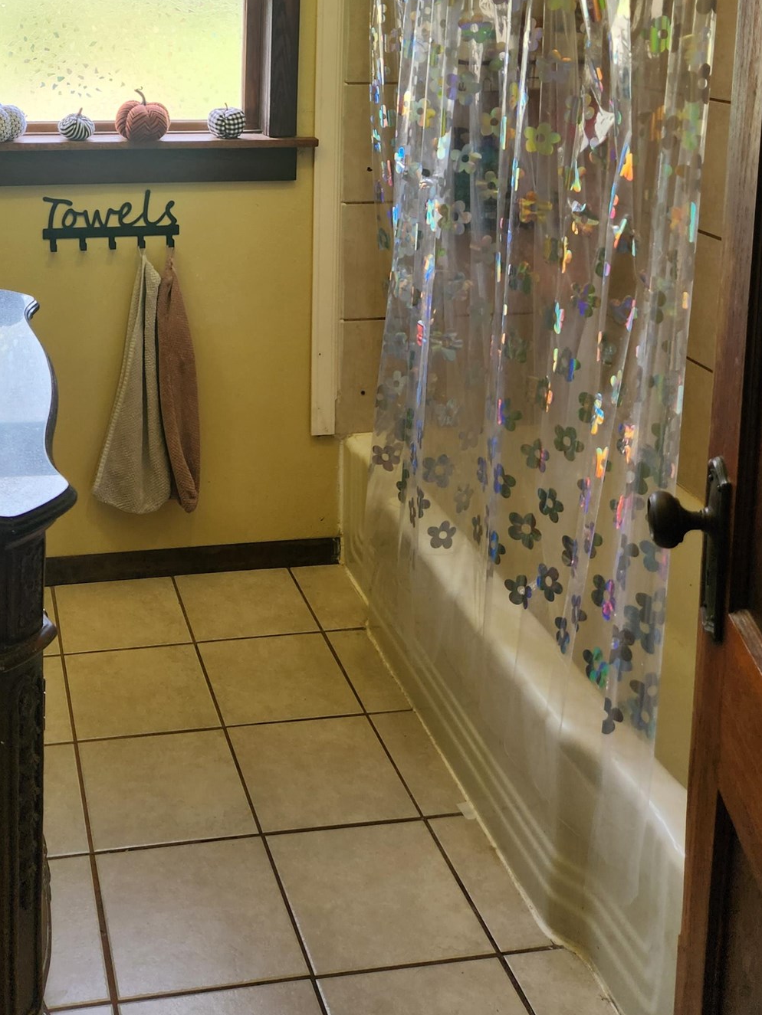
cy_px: 162
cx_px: 159
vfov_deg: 43.9
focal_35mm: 40
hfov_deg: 34.9
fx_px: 1174
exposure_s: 1/120
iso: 64
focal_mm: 5.4
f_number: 1.8
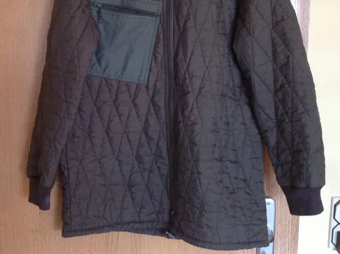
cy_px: 75
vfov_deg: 27.7
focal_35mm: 52
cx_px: 119
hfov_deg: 36.6
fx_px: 510
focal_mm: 4.28
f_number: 2.4
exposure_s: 1/15
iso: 320
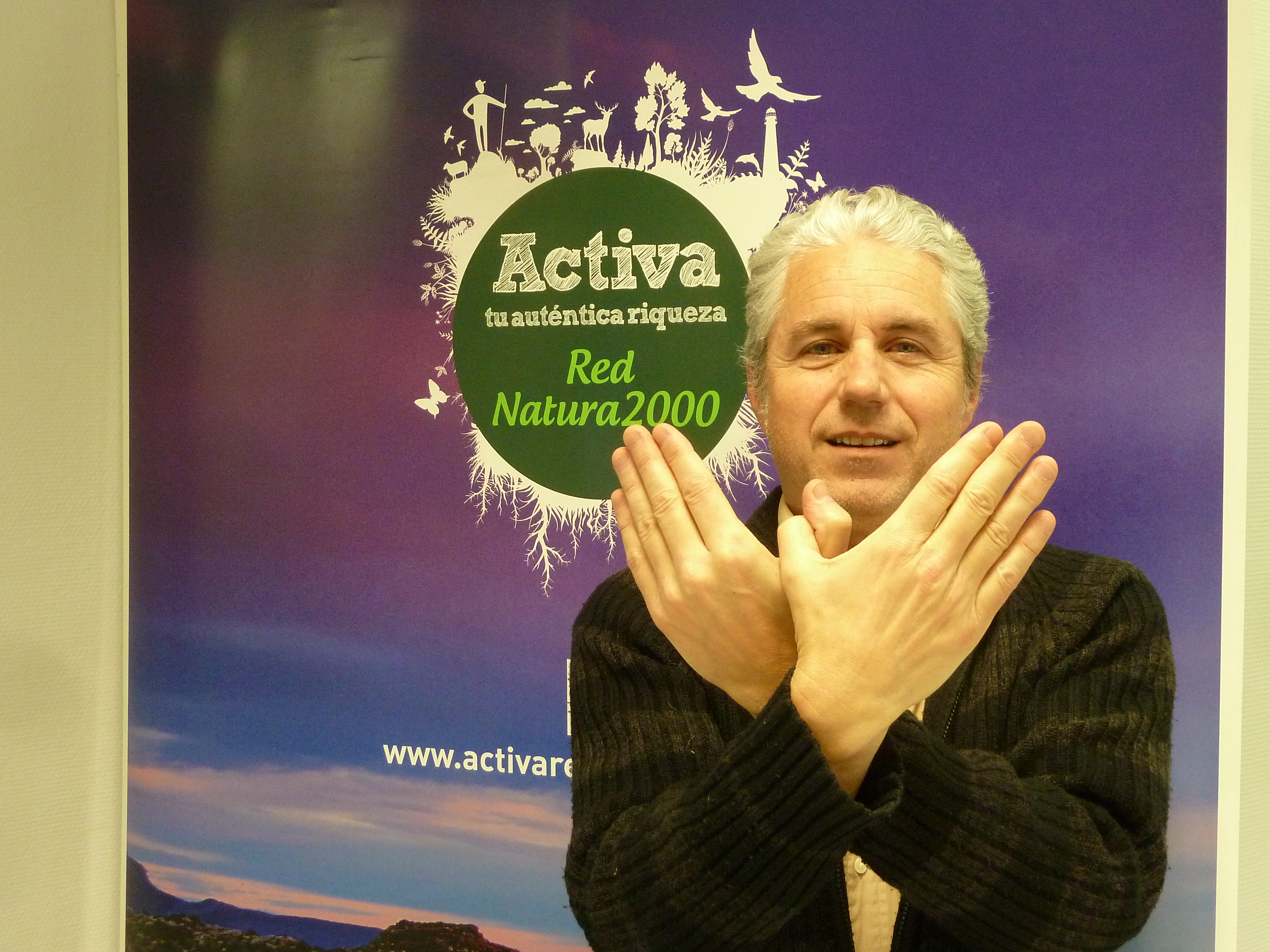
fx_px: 1651
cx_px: 633
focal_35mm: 45
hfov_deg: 42.1
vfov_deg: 32.2
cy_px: 485
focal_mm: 7.3
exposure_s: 1/30
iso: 400
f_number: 3.7
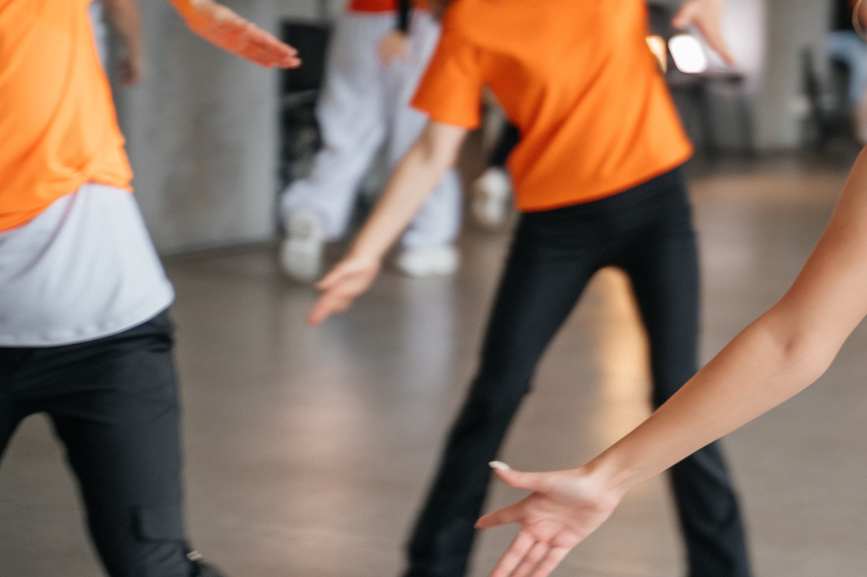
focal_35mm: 134
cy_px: 288
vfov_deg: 10.2
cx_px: 768
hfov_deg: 15.2
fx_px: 3225
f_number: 2.8
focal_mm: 66
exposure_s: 1/125
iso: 640
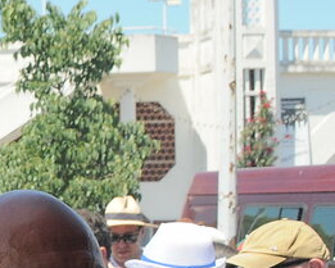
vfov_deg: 11.6
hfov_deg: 12.2
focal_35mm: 132
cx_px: -416
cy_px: 222
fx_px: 1309
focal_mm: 20
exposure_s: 1/250
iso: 200
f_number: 8
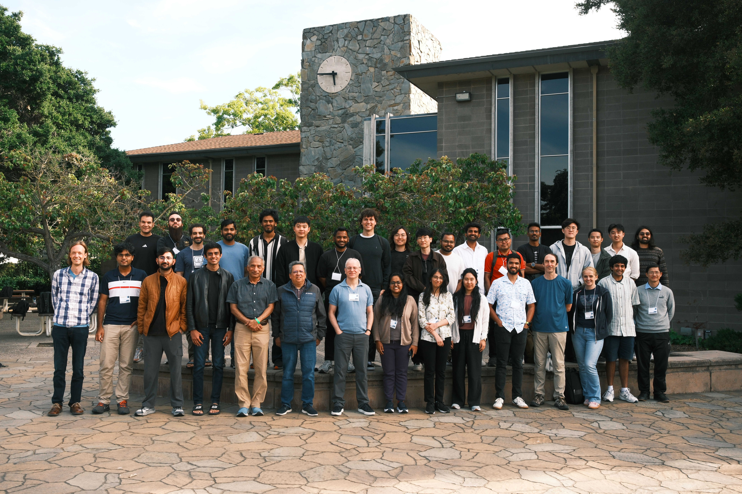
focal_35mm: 35
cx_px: 371
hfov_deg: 54.4
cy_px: 247
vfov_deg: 37.9
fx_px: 721
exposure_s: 1/480
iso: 500
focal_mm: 23
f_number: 5.6
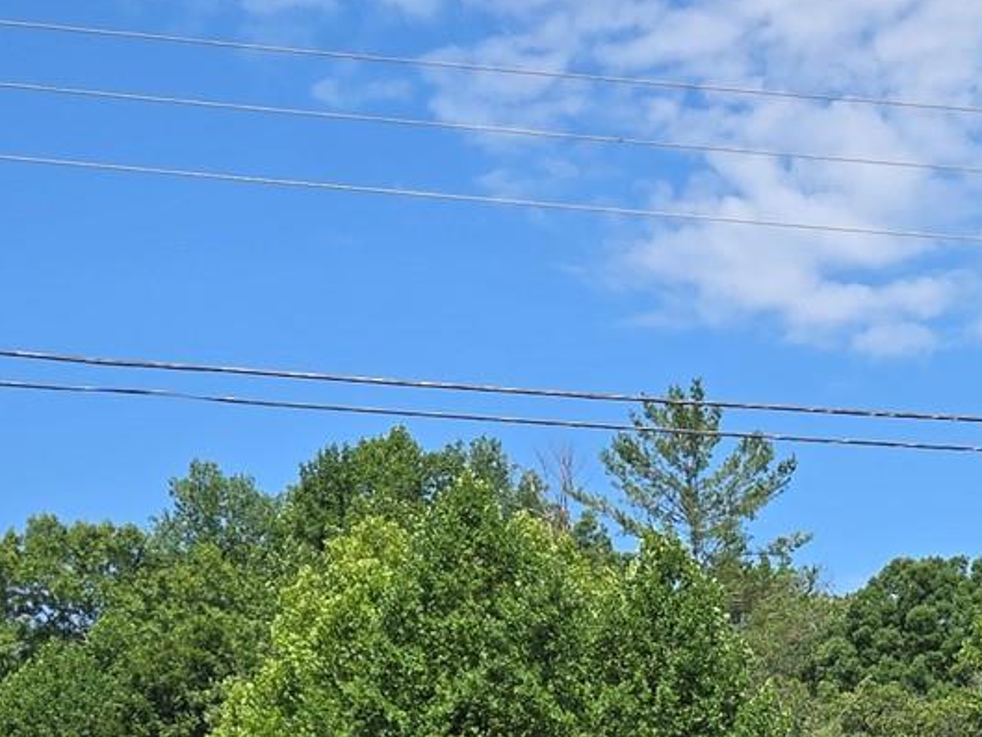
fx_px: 2525
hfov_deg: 21.4
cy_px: 1324
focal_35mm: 89
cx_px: 947
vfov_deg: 14.6
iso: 25
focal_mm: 5.4
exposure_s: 1/1453
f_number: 1.8
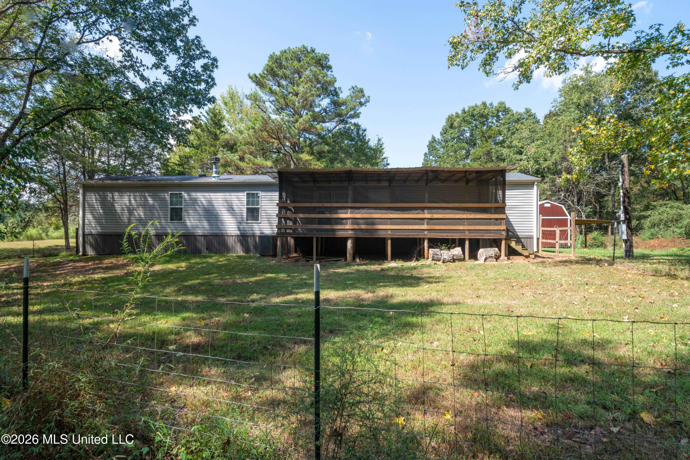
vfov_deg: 64.5
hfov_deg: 86.9
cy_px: 230
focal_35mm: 19
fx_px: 364
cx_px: 345
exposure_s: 1/250
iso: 400
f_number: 11
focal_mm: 19
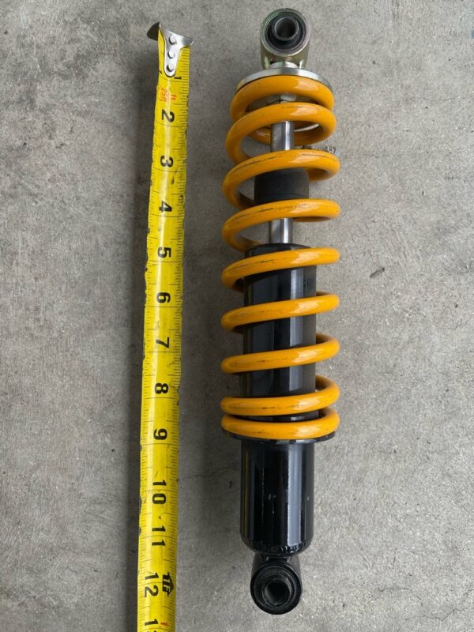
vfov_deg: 67.3
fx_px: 475
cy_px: 316
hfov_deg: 53.1
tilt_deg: -88.4
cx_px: 237
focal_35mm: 26
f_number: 1.6
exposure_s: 1/813
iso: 32
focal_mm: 5.1
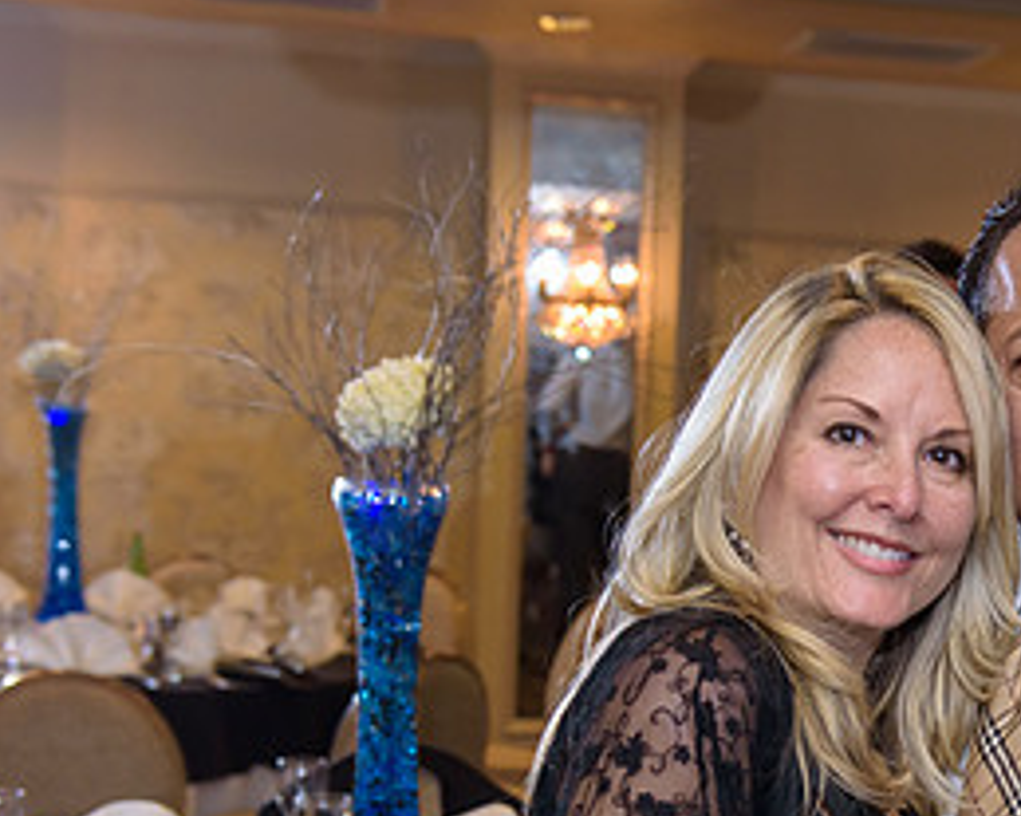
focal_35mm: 84
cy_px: 680
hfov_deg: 21.8
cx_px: 1045
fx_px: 2537
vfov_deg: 18.1
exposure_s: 1/125
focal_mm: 40
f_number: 3.2
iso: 1600
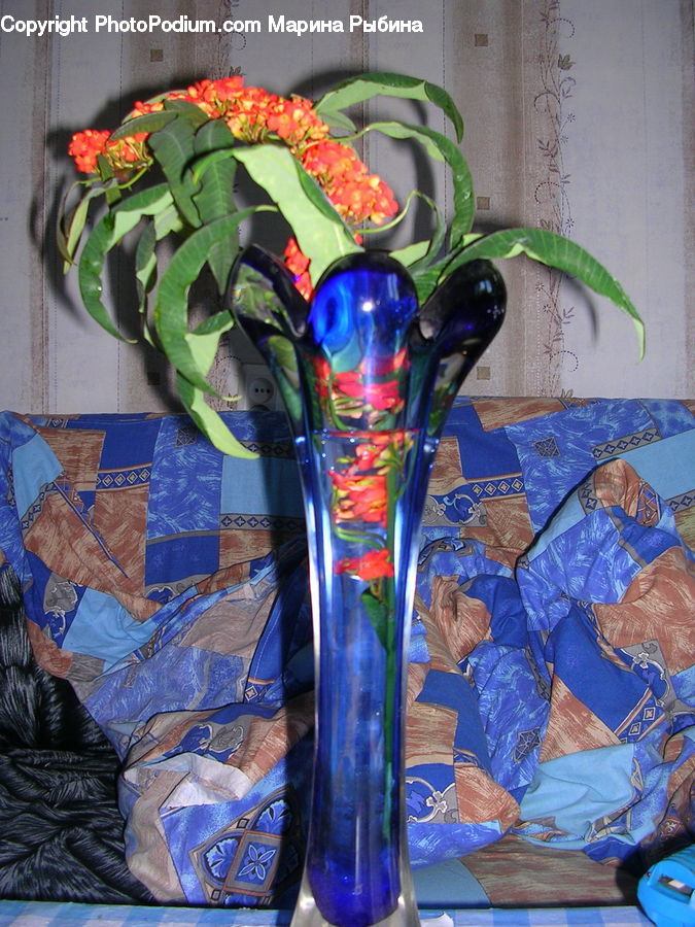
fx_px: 1017
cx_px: 348
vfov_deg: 49.0
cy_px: 464
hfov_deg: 37.7
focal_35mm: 38
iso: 50
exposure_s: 1/60.1
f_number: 2.8
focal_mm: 5.8
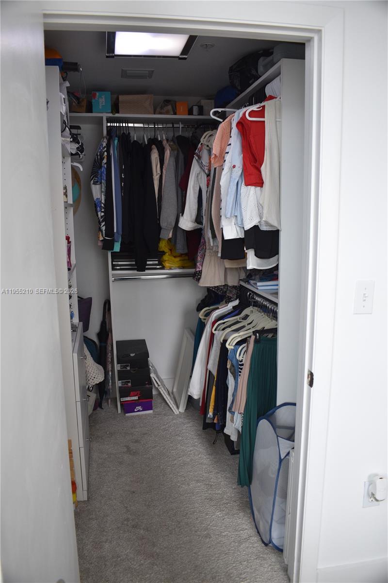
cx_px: 194
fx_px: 436
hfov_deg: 47.9
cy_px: 292
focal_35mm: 27
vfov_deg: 67.4
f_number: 4
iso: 560
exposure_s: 1/60
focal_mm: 18
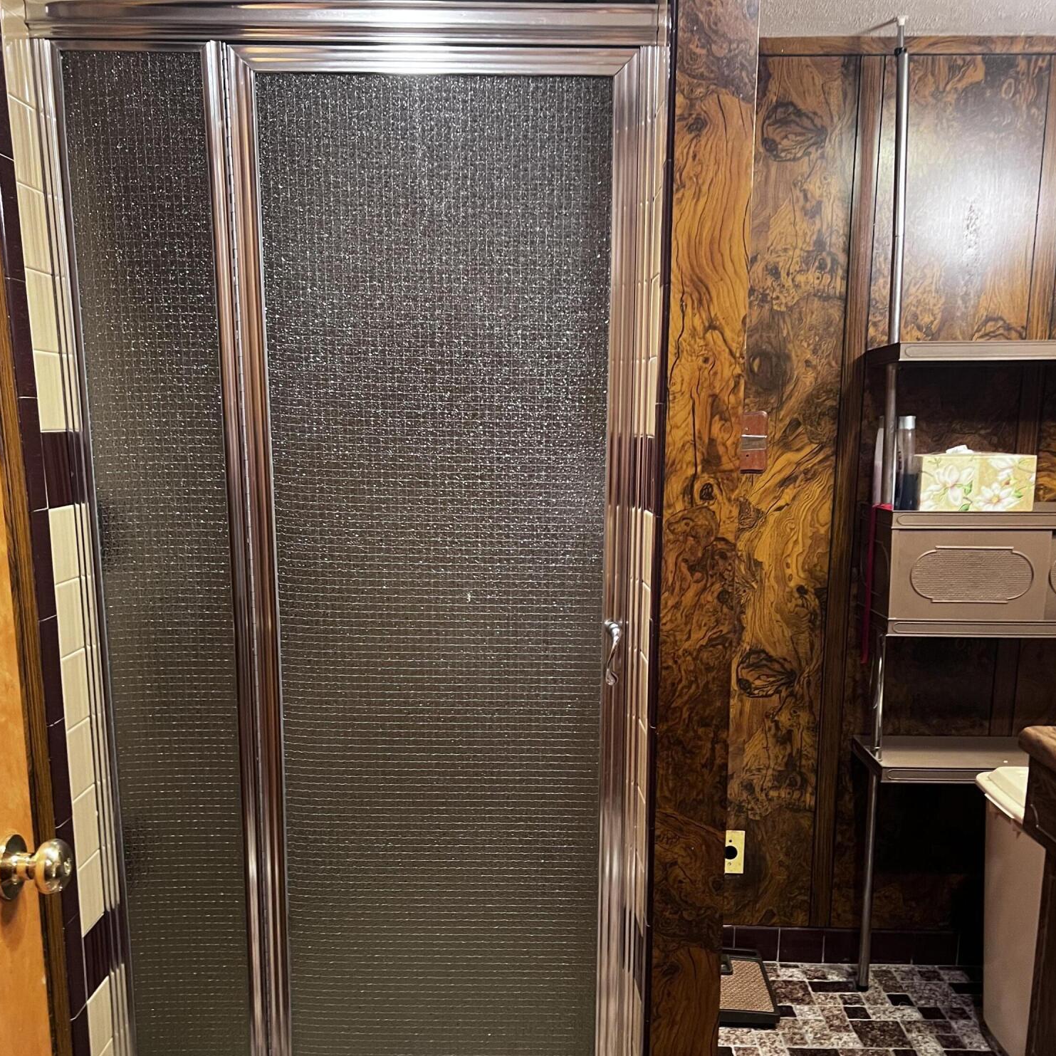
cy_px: 620
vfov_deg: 52.3
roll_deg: -1.7
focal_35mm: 31
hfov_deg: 52.5
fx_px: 1070
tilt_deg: -11.6
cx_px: 528
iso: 500
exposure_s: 1/40
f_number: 1.5
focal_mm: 5.7
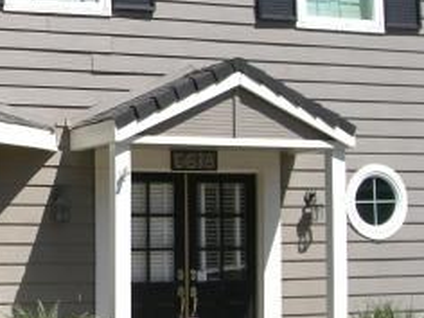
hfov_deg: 18.3
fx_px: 1262
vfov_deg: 14.4
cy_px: 137
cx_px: -57
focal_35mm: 103
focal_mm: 6.2
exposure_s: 1/640
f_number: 4.3
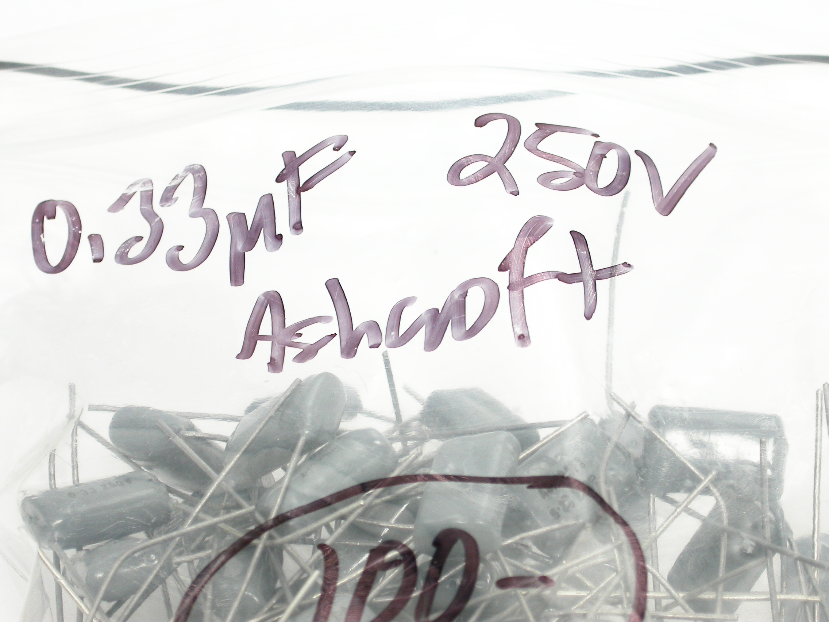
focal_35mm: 154
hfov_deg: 12.8
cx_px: 414
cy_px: 311
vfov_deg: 9.6
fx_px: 3688
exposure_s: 1/10.6
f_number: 5.1
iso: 100
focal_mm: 32
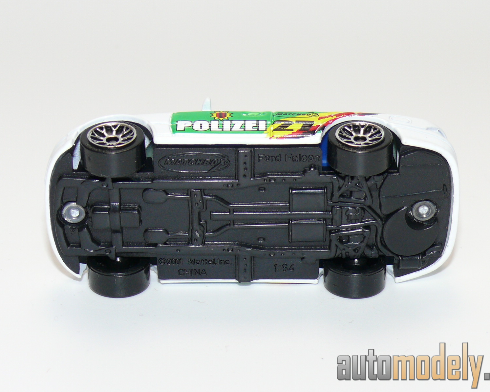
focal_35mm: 113
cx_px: 261
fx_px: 1639
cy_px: 196
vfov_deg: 13.6
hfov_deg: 17.0
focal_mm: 13.8
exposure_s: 1/30
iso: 100
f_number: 4
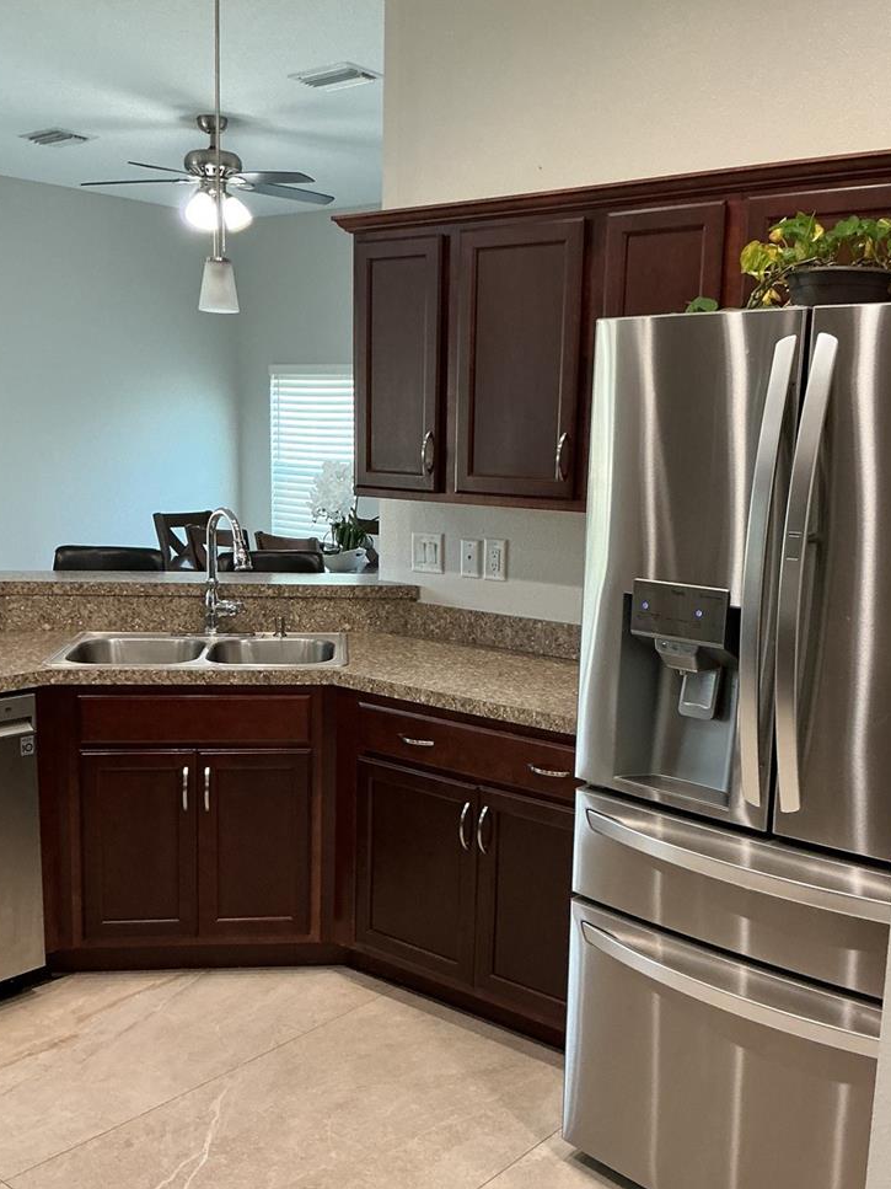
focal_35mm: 36
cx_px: 457
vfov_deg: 51.3
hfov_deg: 39.6
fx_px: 1236
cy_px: 649
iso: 160
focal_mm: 3
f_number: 1.8
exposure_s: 1/60
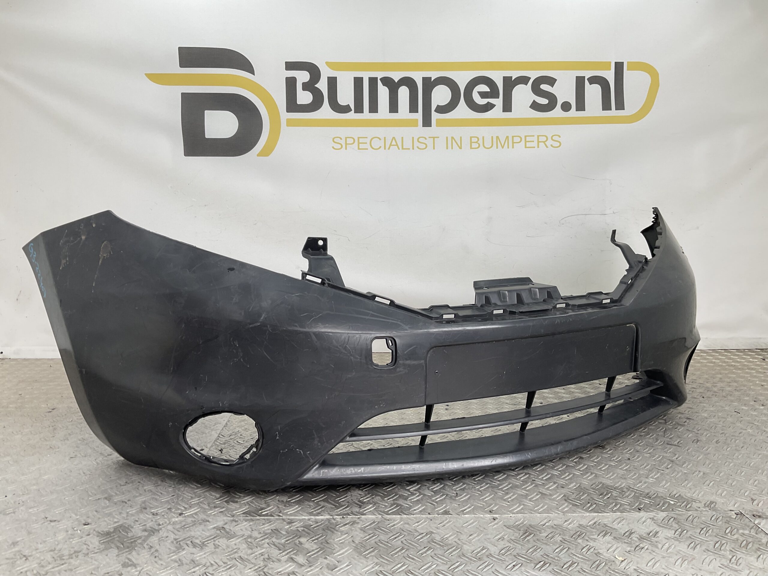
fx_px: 643
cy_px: 288
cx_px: 384
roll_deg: -0.6
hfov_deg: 61.7
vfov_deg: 48.2
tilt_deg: -7.7
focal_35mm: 29
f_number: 1.8
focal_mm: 3
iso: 16
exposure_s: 1/144
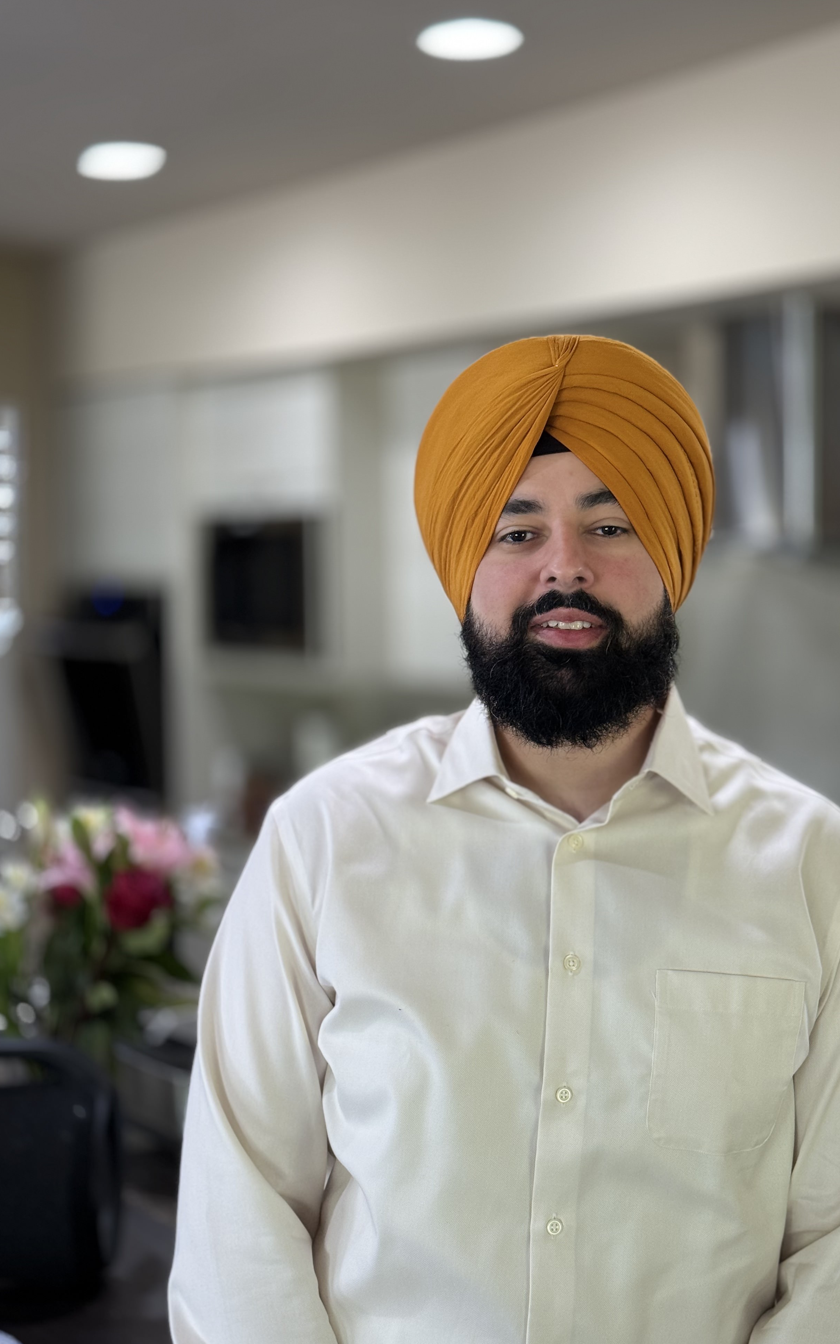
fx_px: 1942
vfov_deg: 38.2
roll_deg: +0.8
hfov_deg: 24.3
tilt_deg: -3.1
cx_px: 523
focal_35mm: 53
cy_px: 679
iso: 80
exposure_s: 1/60
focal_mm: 6.76
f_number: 1.78
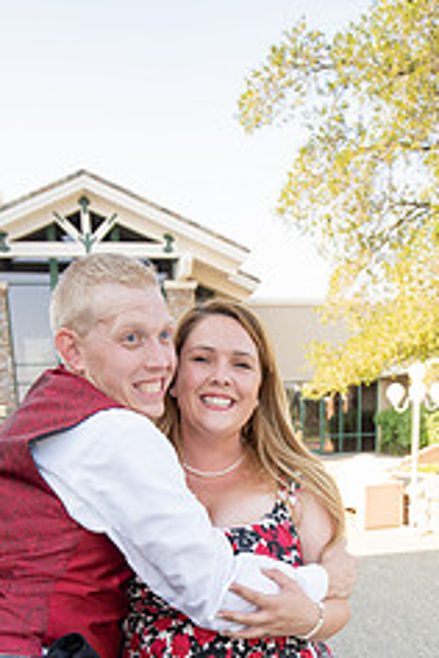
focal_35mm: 38
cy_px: 600
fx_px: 695
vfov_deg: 45.6
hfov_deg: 35.0
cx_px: 208
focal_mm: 20
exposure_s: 1/250
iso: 200
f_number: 4
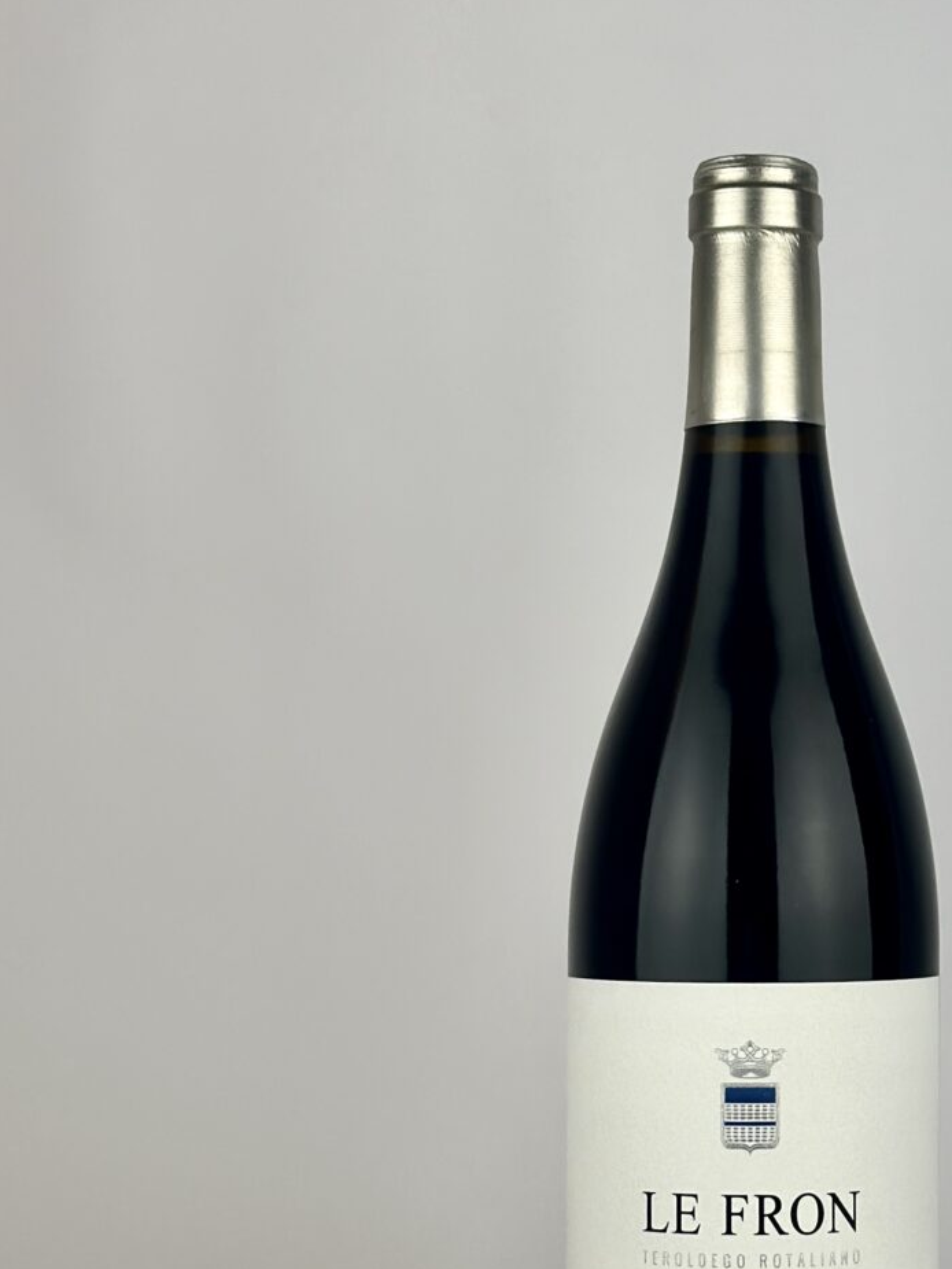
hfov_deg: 17.6
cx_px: 754
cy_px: 803
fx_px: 3043
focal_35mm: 83
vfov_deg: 23.5
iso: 80
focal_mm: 6.86
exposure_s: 1/1120
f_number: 1.78
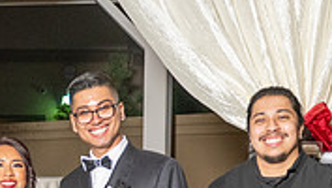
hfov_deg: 17.9
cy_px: 342
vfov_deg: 10.0
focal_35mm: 115
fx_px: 1013
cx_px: -42
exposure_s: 1/200
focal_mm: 24
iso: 640
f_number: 4.5
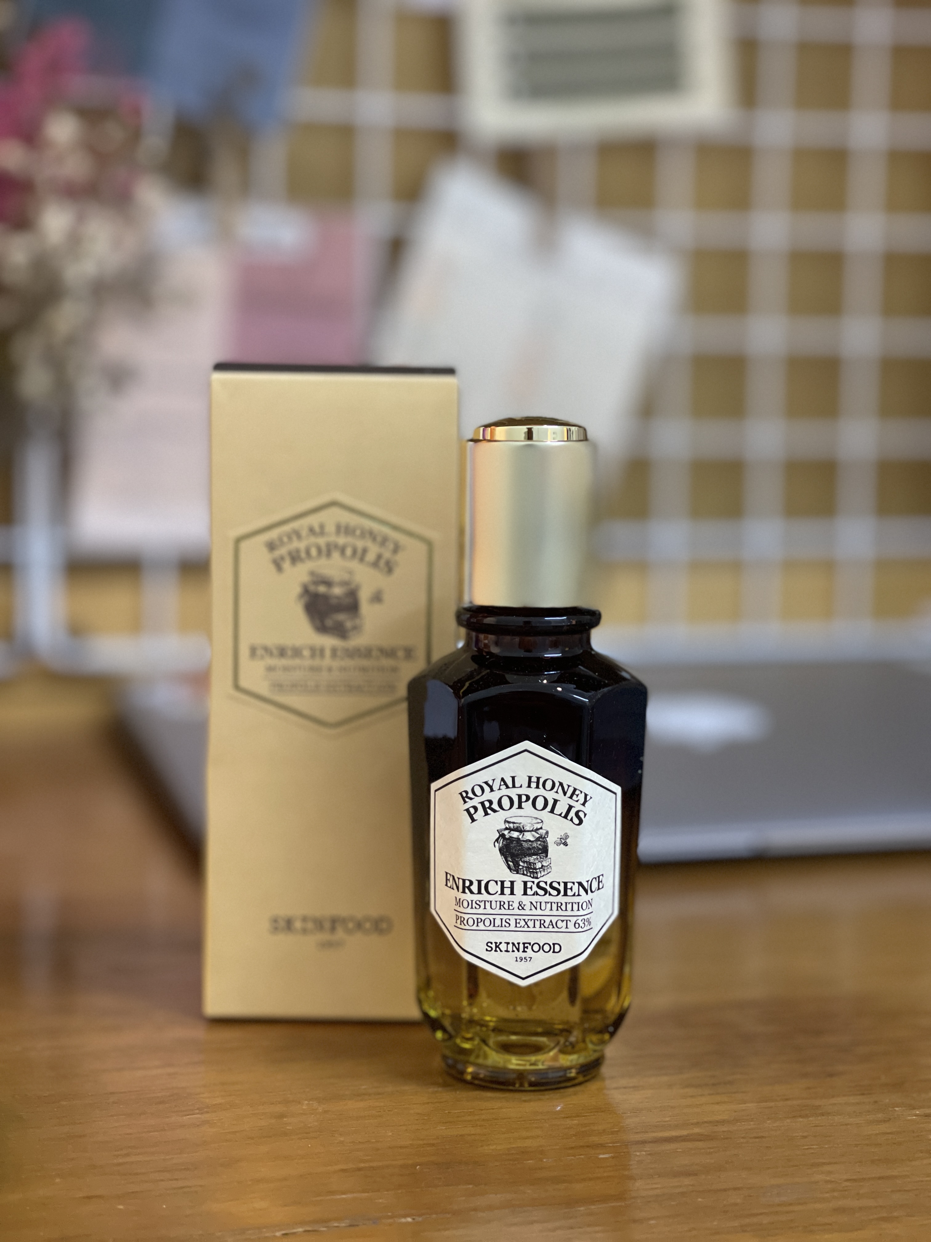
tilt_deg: -8.0
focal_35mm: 64
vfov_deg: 30.3
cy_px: 621
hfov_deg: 22.9
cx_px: 466
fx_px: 2295
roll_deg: -0.5
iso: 320
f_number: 2.2
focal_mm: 7.5
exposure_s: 1/25
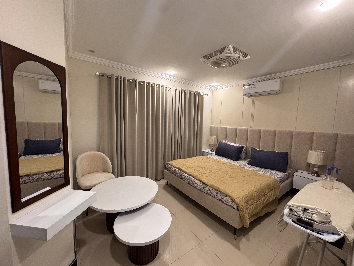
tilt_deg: -5.4
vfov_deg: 85.7
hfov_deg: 102.1
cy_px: 133
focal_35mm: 14
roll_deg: -1.5
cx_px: 177
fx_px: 143
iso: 160
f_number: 2.2
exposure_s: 1/99
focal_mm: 2.22
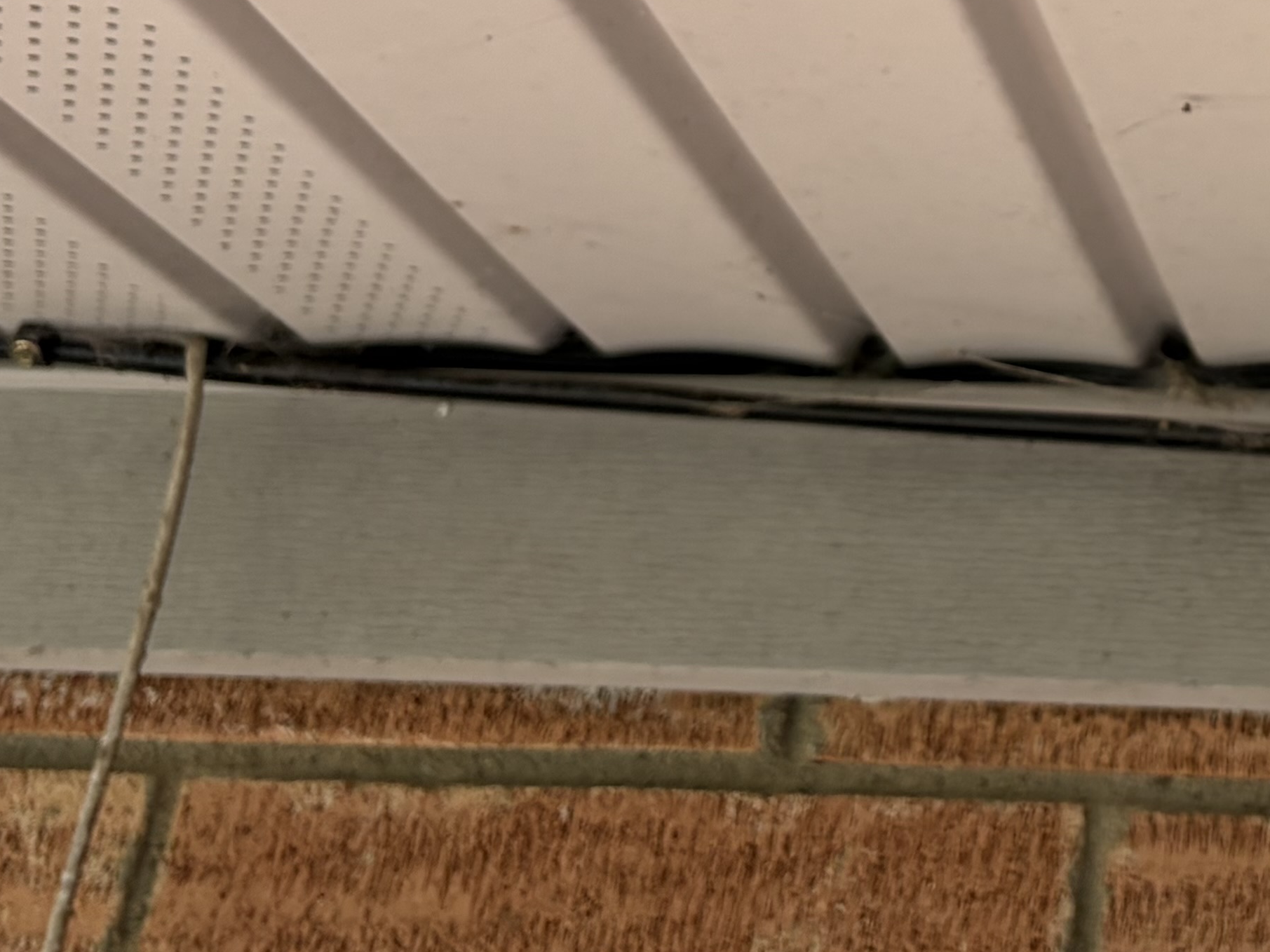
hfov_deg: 22.1
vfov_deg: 16.7
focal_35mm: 82
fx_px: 3008
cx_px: 1501
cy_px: -381
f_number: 1.6
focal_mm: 5.96
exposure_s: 1/478
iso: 50
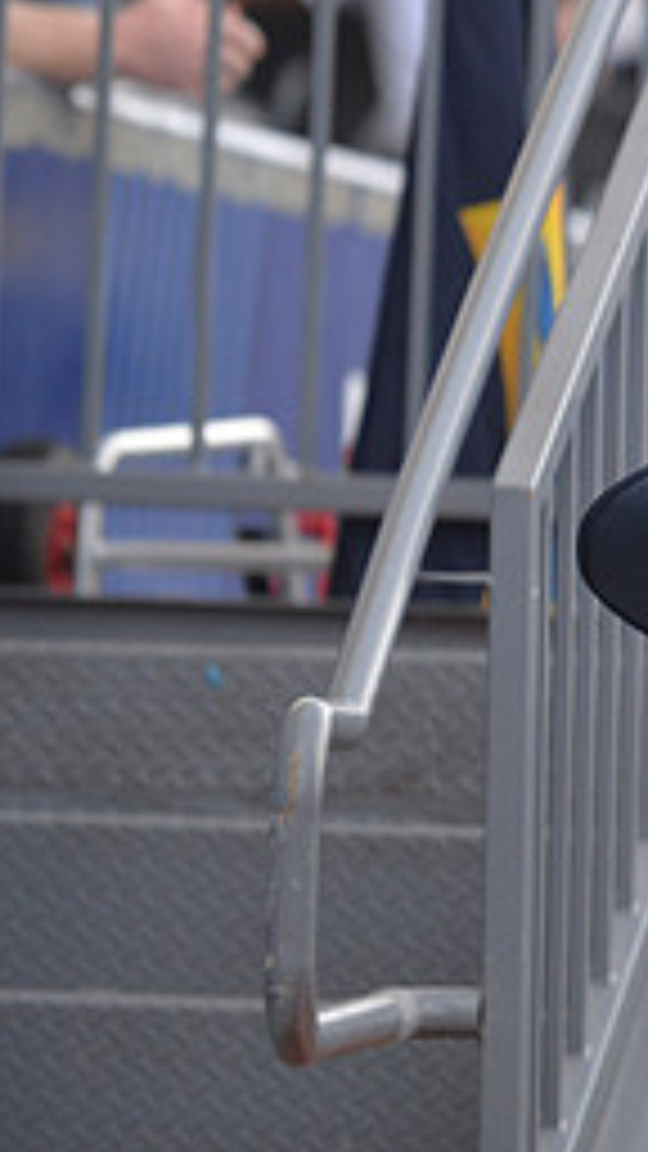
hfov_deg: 2.5
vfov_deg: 4.5
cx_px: 1242
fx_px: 14510
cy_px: 362
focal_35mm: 475
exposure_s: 1/1600
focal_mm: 200
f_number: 2.8
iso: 640
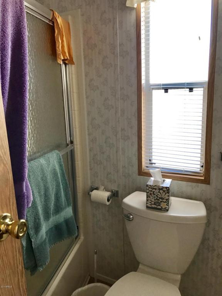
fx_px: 239
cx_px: 111
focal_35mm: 28
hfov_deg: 49.7
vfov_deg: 63.4
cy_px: 148
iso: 25
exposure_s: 1/60
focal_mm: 3.99
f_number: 1.8
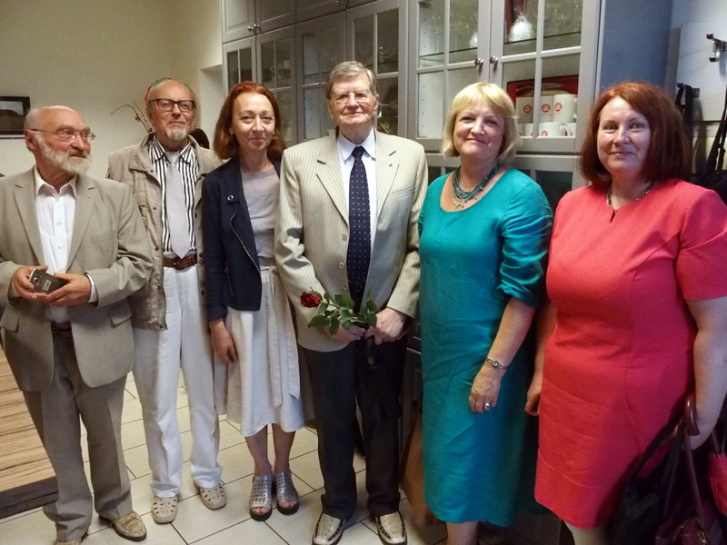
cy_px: 272
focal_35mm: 28
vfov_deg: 49.7
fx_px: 588
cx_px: 364
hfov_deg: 63.4
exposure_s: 1/160
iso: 2500
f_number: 3.5
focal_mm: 6
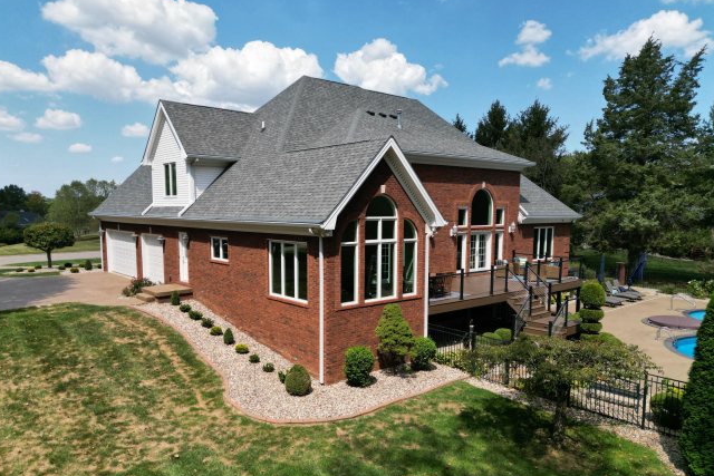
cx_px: 345
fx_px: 516
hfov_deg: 69.4
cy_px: 266
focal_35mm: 26
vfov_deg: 49.5
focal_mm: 6.72
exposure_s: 1/240
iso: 130
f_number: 1.7
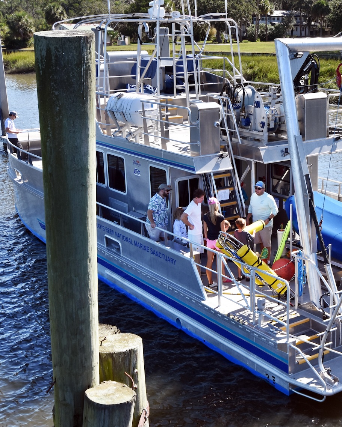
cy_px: 212
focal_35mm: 57
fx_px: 721
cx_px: 276
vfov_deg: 33.0
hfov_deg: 26.2
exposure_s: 1/500
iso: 400
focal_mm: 24
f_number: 8
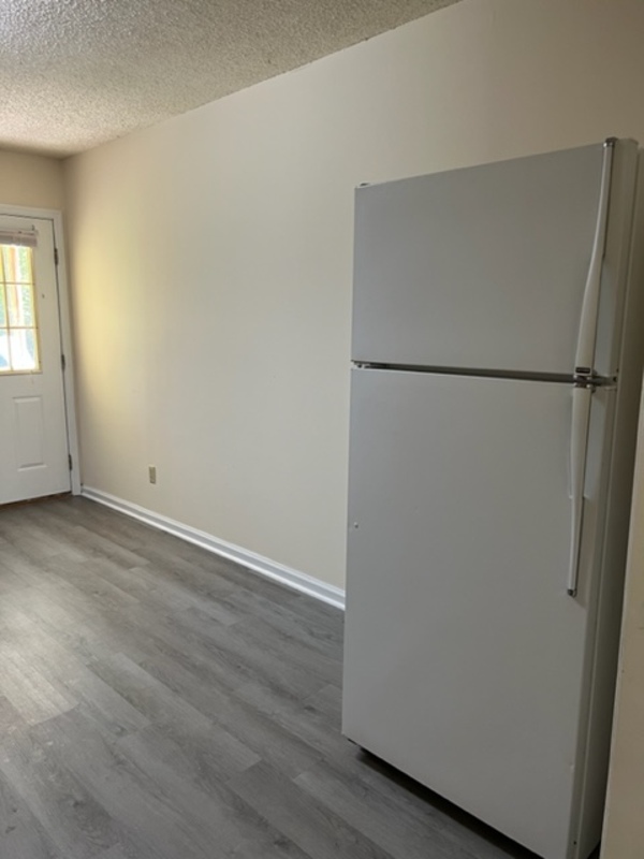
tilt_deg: -10.5
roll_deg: -1.0
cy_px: 430
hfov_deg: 53.1
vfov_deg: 67.3
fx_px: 645
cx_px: 322
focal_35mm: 26
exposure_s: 1/60
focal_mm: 5.7
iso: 100
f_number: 1.5
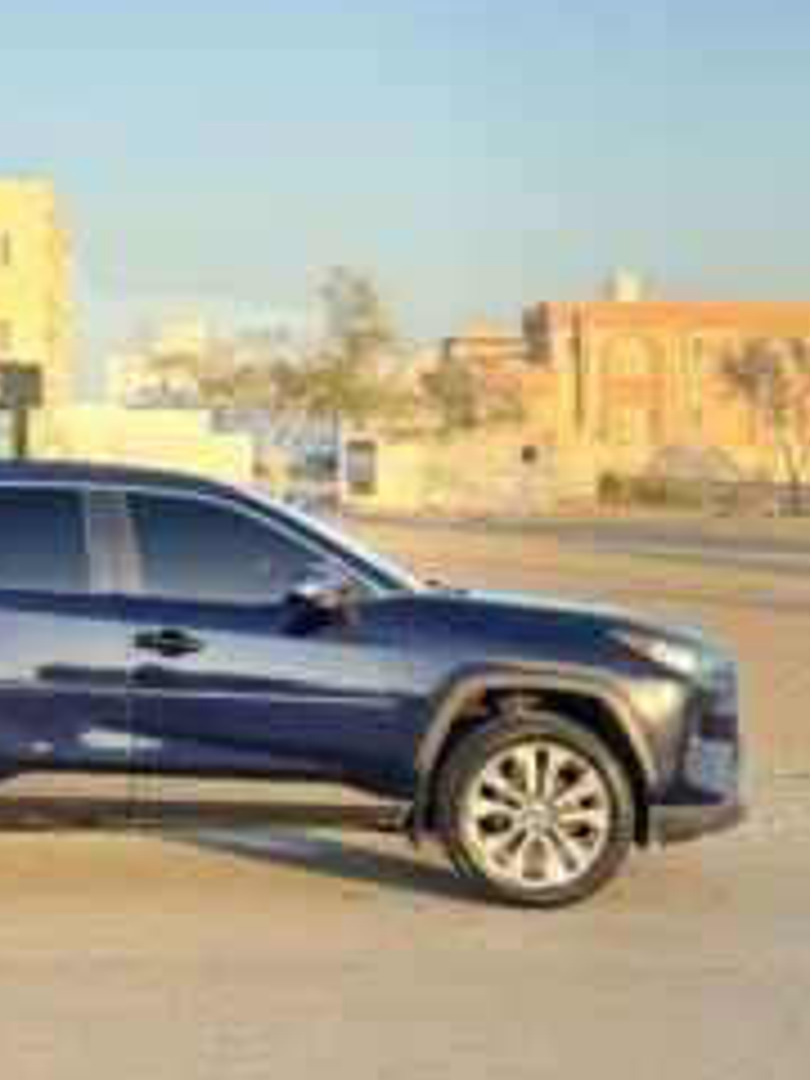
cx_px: 153
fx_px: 2496
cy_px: 266
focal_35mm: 80
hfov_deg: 18.3
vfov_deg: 24.1
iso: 64
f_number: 1.78
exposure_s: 1/288
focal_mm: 6.76
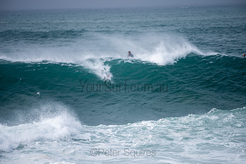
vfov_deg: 2.6
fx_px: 3681
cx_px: 123
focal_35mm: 539
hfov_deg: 3.8
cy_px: 82
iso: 64
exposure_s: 1/400
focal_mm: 500
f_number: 5.6
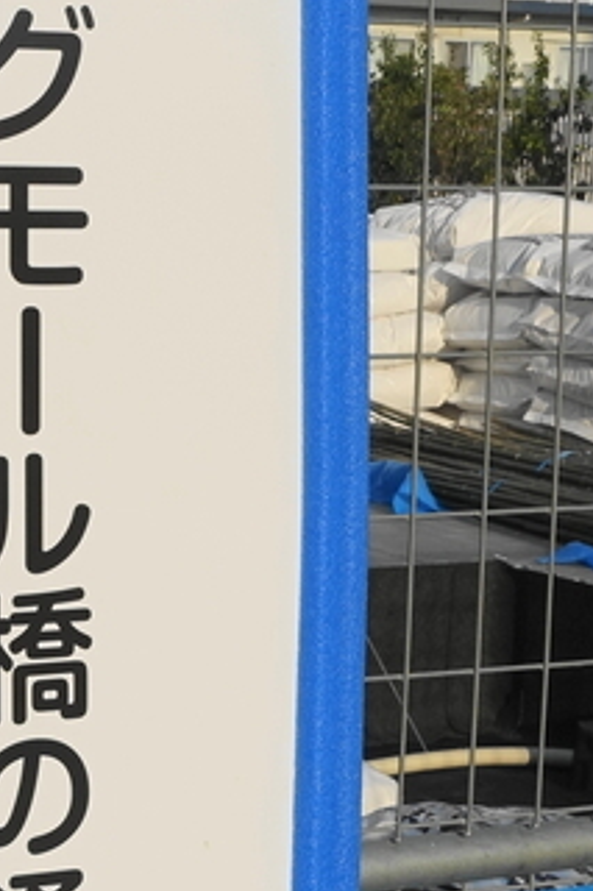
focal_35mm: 105
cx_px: 28
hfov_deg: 12.9
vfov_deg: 19.4
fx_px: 2597
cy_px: 640
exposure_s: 1/160
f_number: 5.6
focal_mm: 10.24
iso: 125
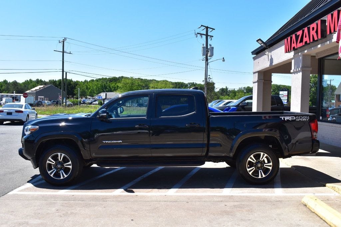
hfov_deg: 55.1
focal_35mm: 34
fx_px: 327
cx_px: 170
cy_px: 114
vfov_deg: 38.3
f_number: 11
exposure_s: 1/400
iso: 400
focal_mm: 23
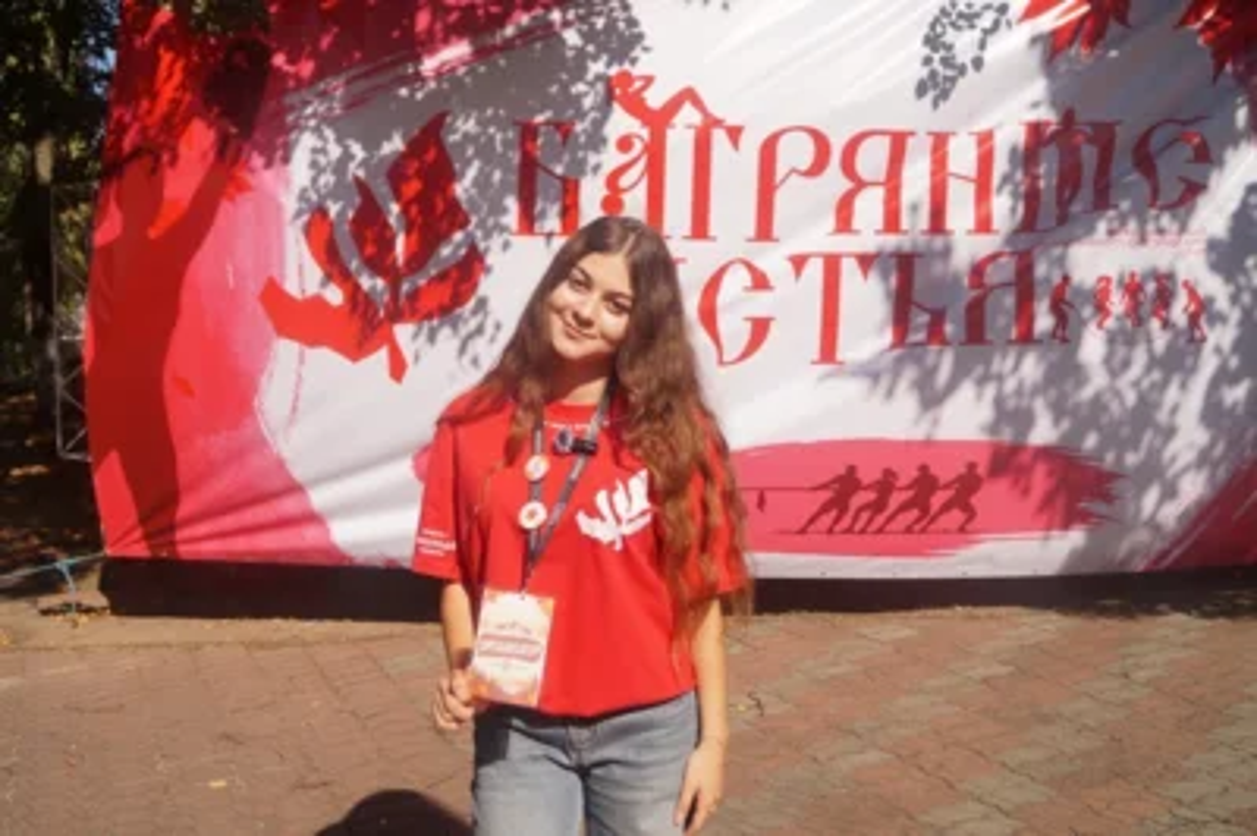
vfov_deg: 39.9
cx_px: 628
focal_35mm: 33
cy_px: 418
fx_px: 1151
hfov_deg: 57.3
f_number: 4
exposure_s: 1/3200
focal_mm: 22
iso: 200
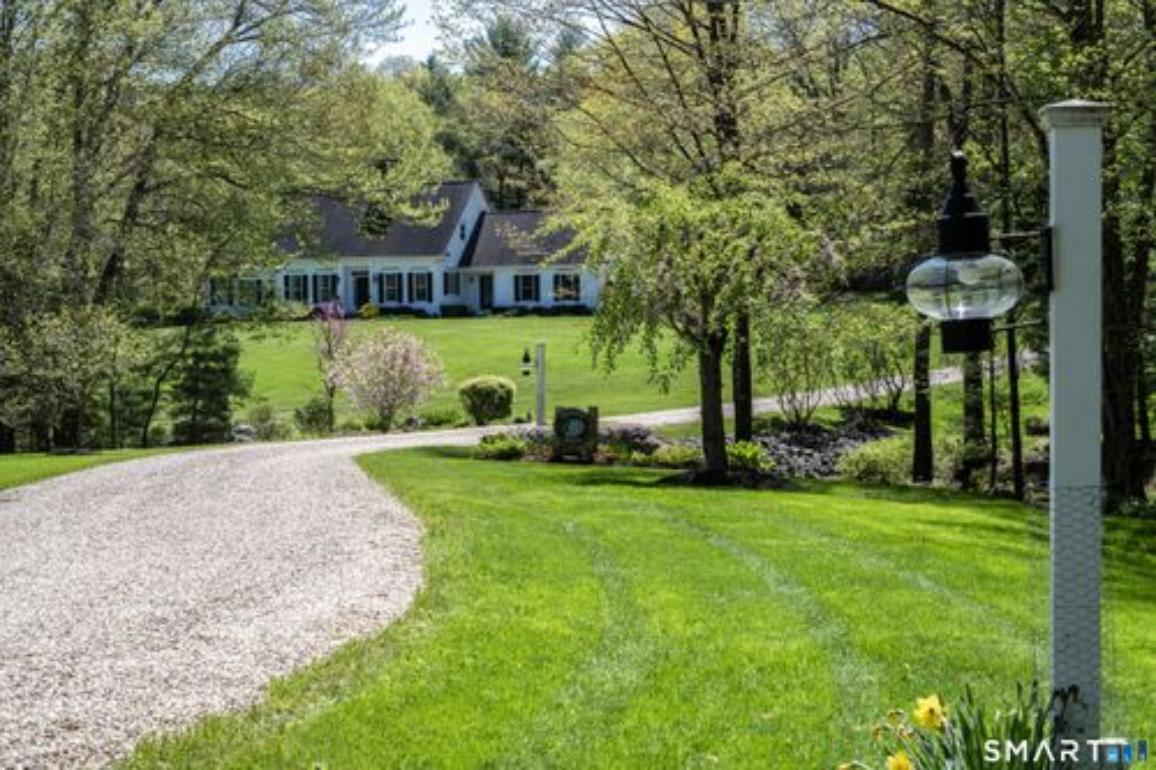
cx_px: 578
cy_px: 385
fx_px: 2247
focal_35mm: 70
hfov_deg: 28.9
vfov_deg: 19.4
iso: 125
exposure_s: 1/125
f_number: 10
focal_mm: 70
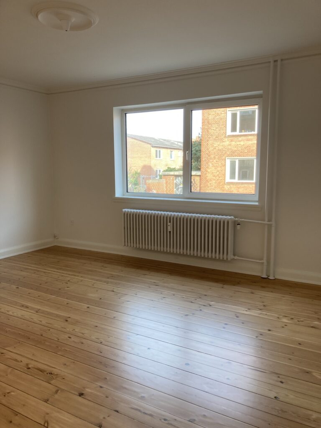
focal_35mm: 28
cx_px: 160
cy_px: 214
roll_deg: +0.1
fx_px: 346
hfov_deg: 49.7
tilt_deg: -7.0
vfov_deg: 63.4
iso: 40
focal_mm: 3.99
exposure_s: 1/100
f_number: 1.8
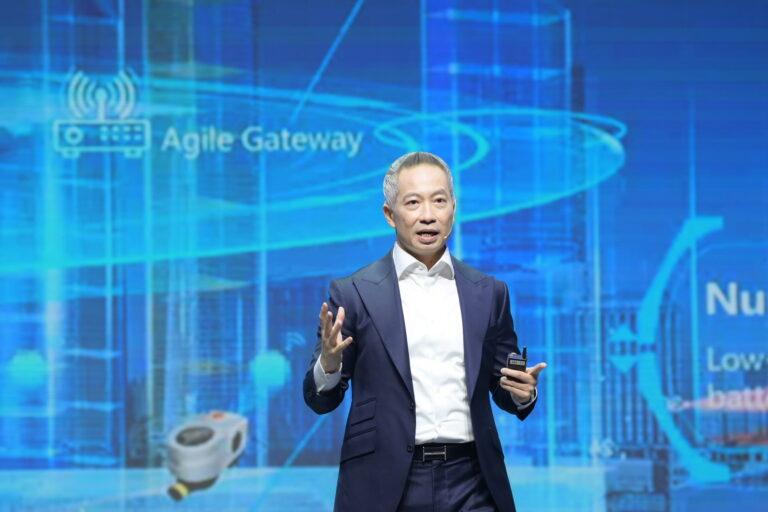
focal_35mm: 300
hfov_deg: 6.9
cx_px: 384
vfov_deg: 4.6
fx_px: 6399
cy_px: 256
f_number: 4
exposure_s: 1/200
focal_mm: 200
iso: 800
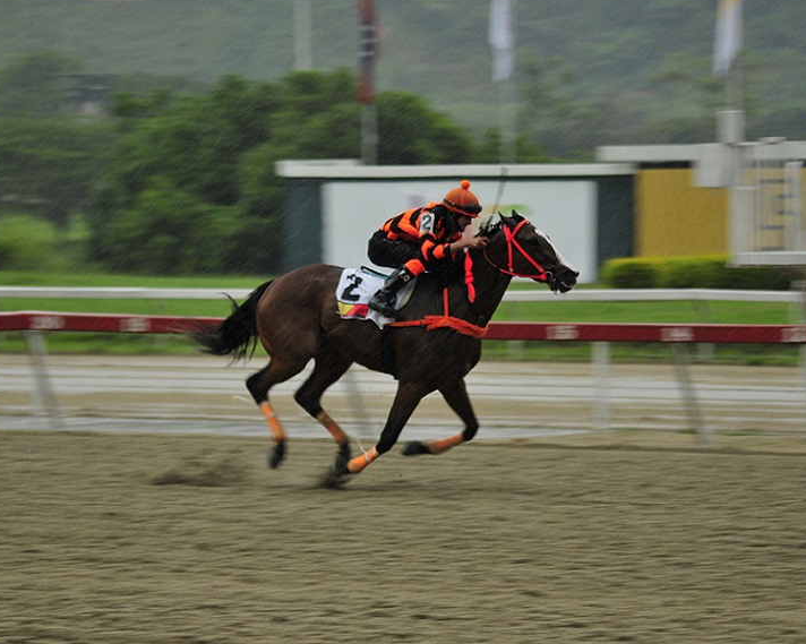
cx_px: 378
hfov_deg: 11.2
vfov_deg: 8.9
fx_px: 4116
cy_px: 330
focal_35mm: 173
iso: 640
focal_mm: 95
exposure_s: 1/125
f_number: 4
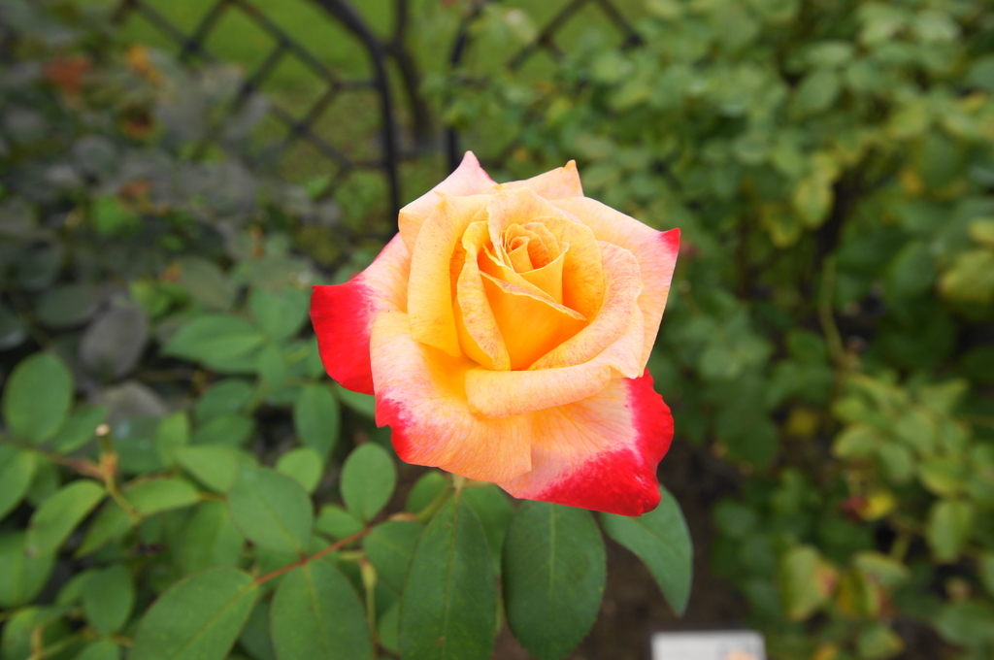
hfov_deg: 73.8
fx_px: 662
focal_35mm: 24
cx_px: 497
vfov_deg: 53.0
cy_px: 330
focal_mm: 16
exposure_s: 1/250
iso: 100
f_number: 5
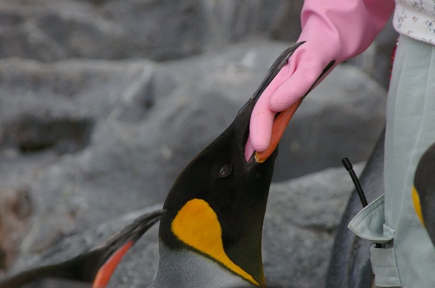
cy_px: 144
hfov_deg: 7.6
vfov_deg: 5.1
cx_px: 218
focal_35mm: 270
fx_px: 3258
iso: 800
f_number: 7.1
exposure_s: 1/400
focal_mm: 180
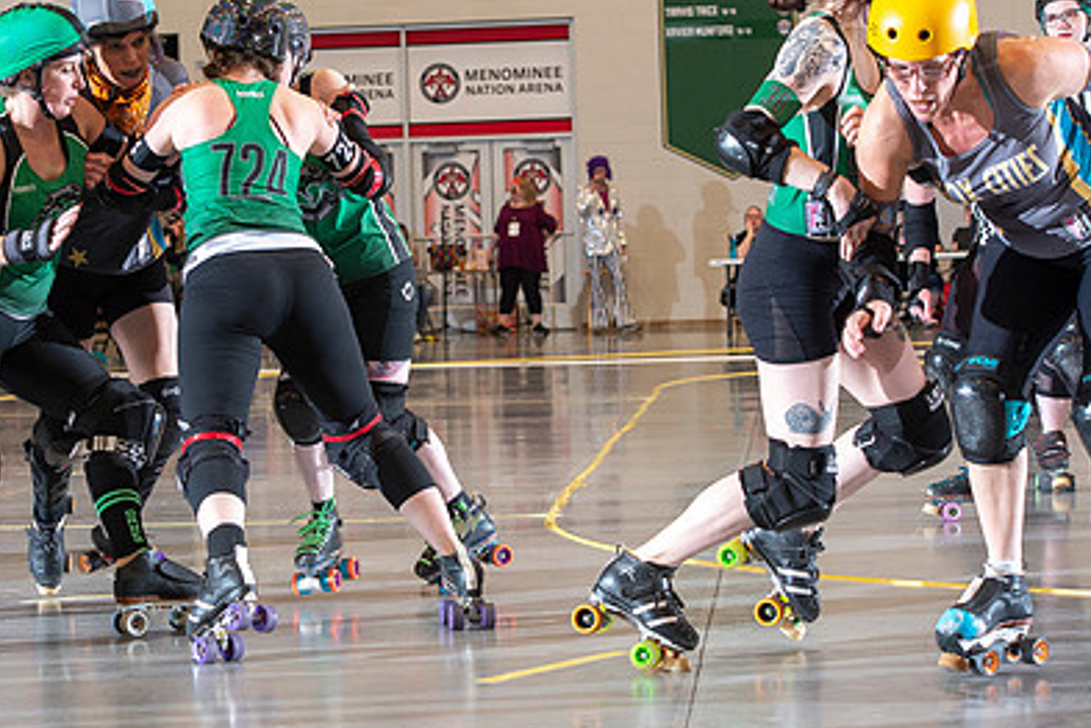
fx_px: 3667
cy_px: 285
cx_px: 344
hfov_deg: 16.9
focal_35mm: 121
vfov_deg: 11.3
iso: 640
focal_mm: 82
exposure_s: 1/160
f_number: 5.6
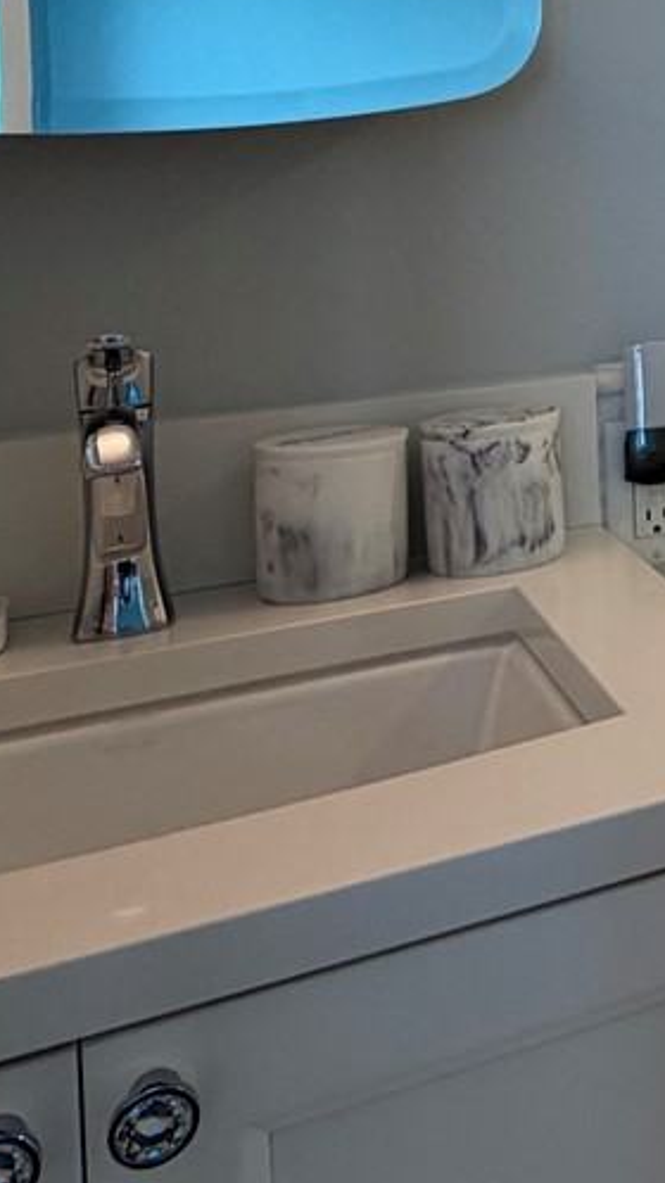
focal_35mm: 49
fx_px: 1537
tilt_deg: +1.0
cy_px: 140
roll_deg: +2.1
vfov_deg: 39.4
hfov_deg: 18.9
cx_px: 1188
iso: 160
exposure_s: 1/120
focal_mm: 2.22
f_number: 2.2
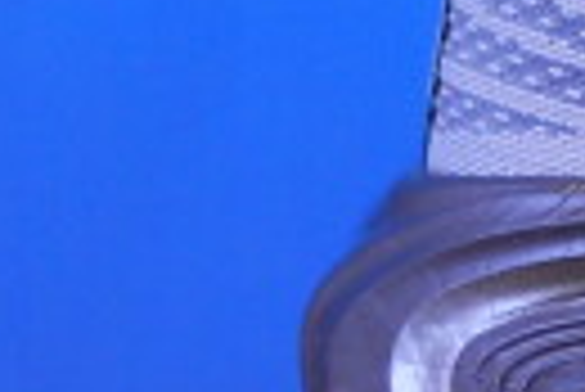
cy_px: -210
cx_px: 1557
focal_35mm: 460
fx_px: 7483
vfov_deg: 3.0
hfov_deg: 4.4
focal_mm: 50
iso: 250
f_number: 2
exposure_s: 1/320
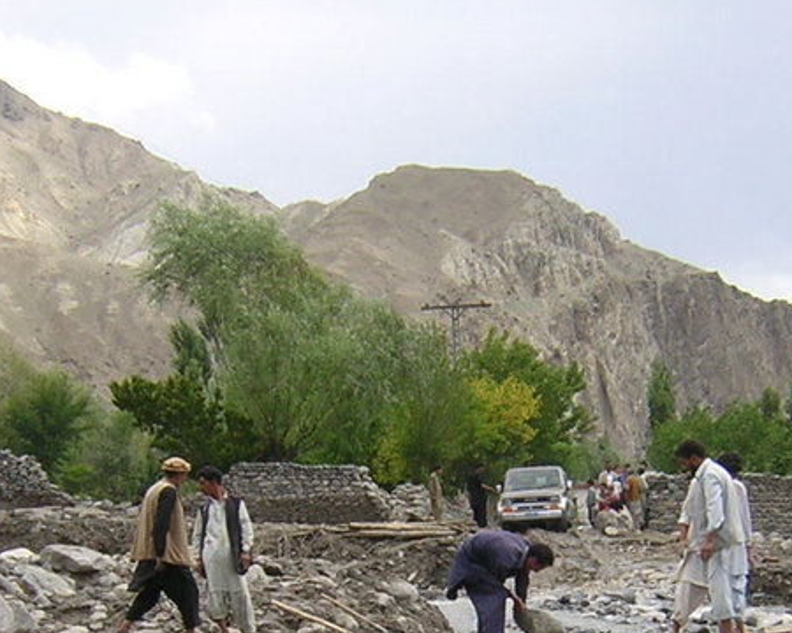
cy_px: 570
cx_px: 491
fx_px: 1875
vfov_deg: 18.8
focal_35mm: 80
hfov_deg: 23.8
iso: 100
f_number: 5.2
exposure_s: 1/223
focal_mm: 4.7
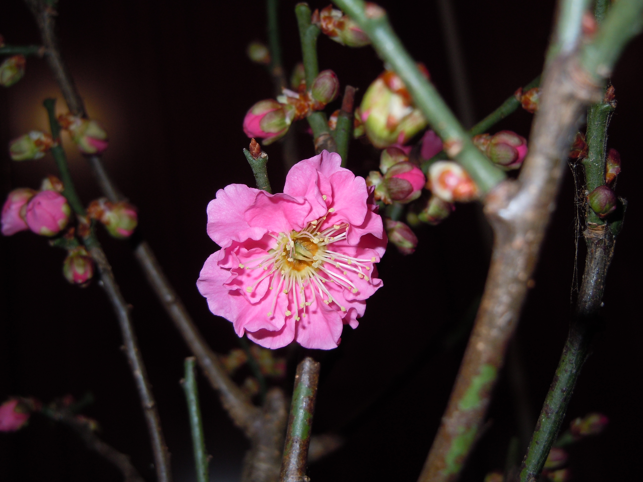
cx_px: 316
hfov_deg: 36.2
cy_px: 241
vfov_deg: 27.5
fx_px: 984
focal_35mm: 53
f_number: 3.9
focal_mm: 9.3
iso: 100
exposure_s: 1/30
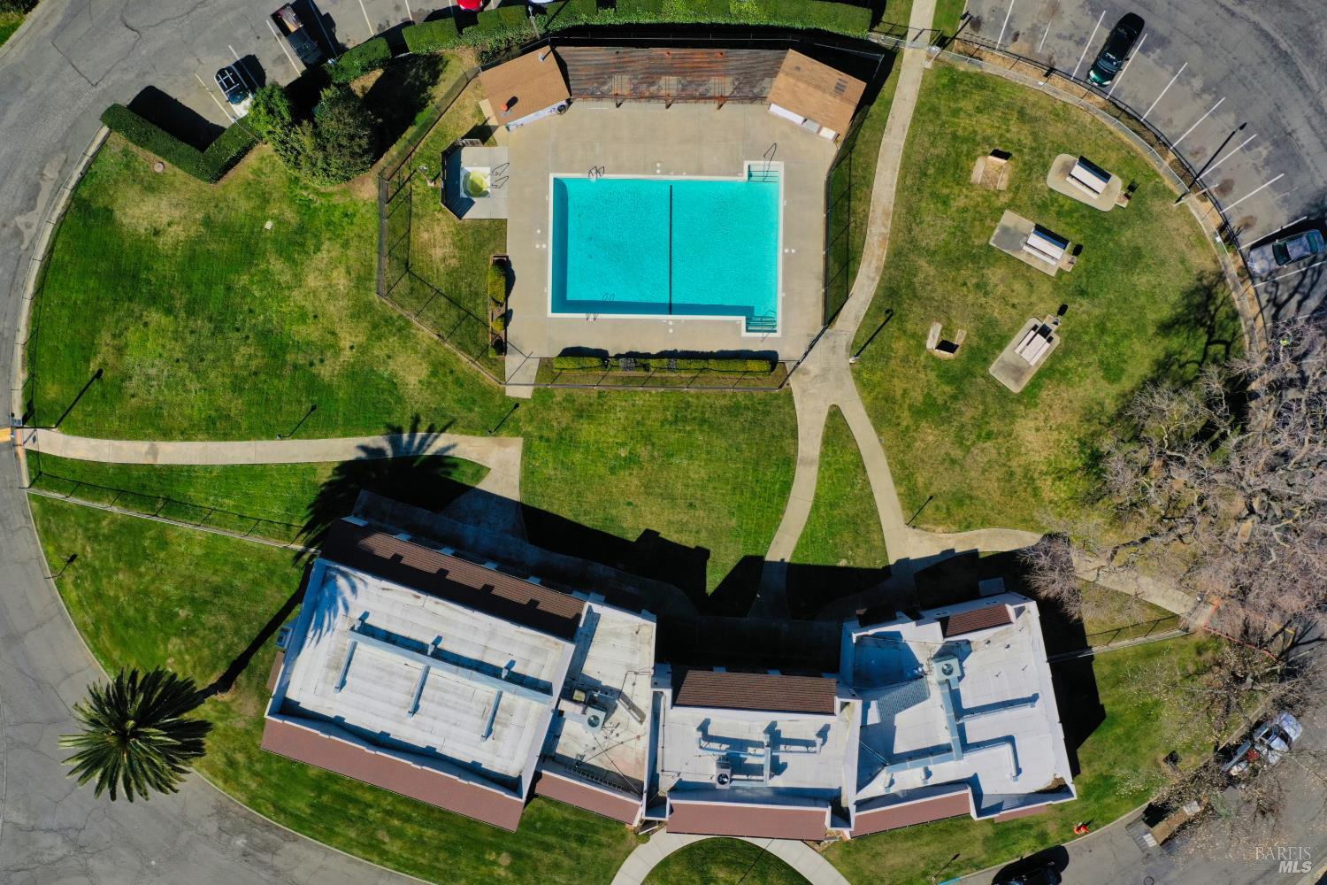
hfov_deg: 65.5
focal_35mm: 28
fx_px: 1032
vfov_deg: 46.4
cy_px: 442
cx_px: 664
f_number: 4.5
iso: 100
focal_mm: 10.26
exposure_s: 1/200
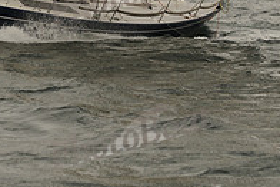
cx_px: -24
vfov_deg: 4.4
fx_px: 2413
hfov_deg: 6.6
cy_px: -65
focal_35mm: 310
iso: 200
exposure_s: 1/800
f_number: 5
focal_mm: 70
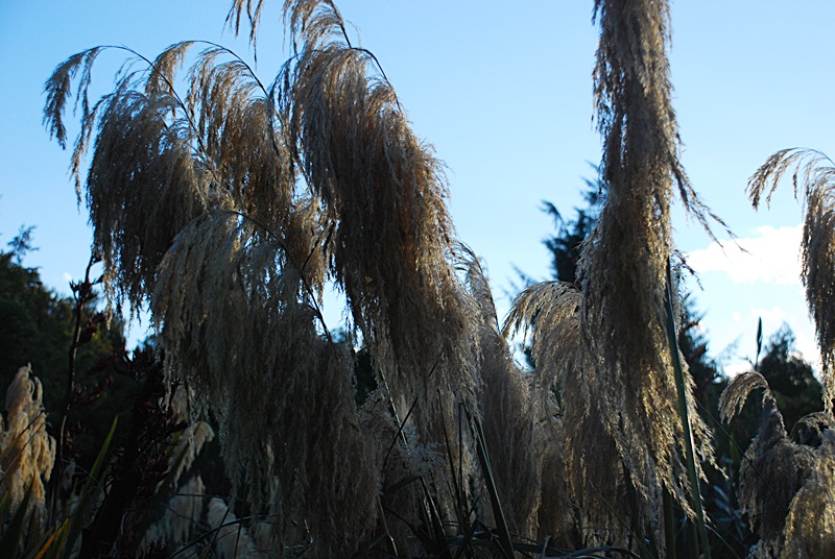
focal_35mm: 60
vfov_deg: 22.7
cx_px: 418
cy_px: 280
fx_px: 1394
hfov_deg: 33.4
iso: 400
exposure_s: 1/1000
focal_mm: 40
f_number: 5.6
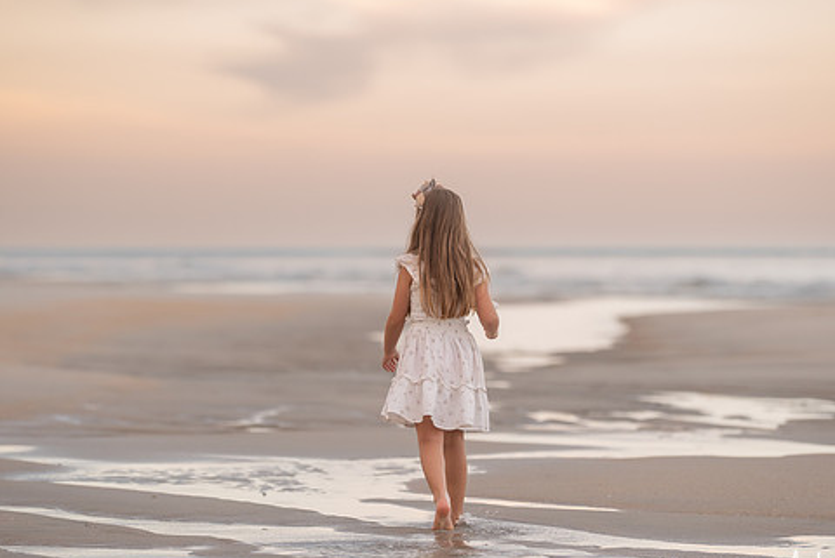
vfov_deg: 8.0
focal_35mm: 173
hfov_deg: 11.9
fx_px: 4016
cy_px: 277
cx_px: 414
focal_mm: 140
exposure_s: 1/125
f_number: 2.8
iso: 320
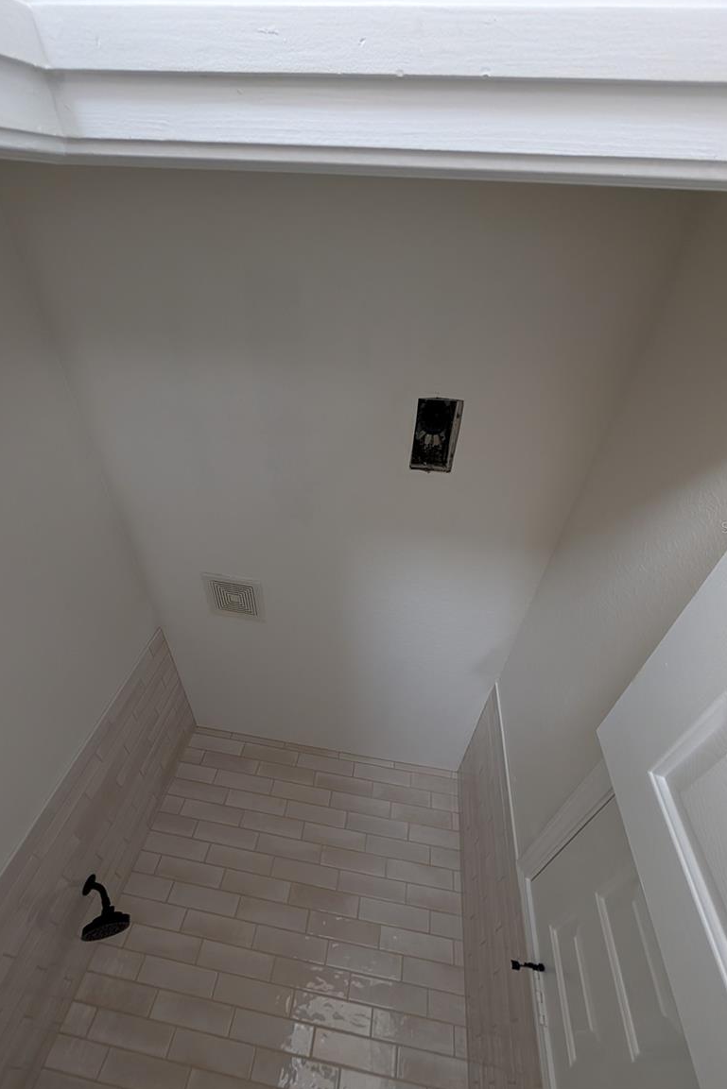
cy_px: 527
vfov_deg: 108.3
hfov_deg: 85.4
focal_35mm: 13
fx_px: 394
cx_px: 362
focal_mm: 2.02
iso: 80
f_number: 1.7
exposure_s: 1/137
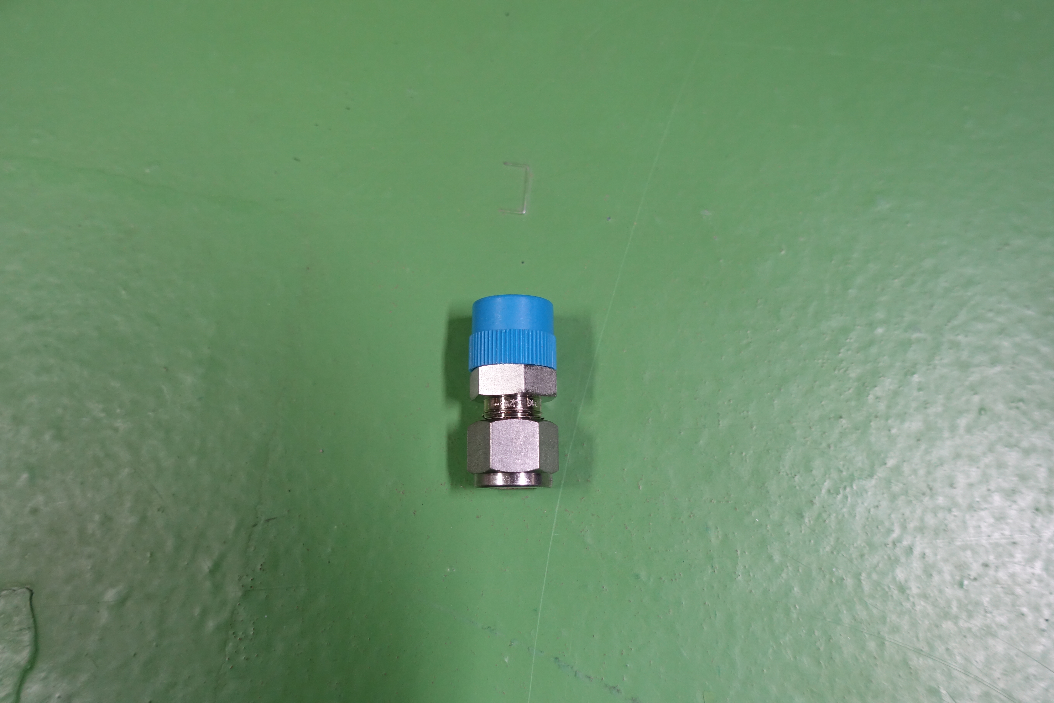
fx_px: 849
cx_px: 527
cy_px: 352
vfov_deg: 45.0
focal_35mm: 29
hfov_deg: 63.7
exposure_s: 1/30
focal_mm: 10.51
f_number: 2.5
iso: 400
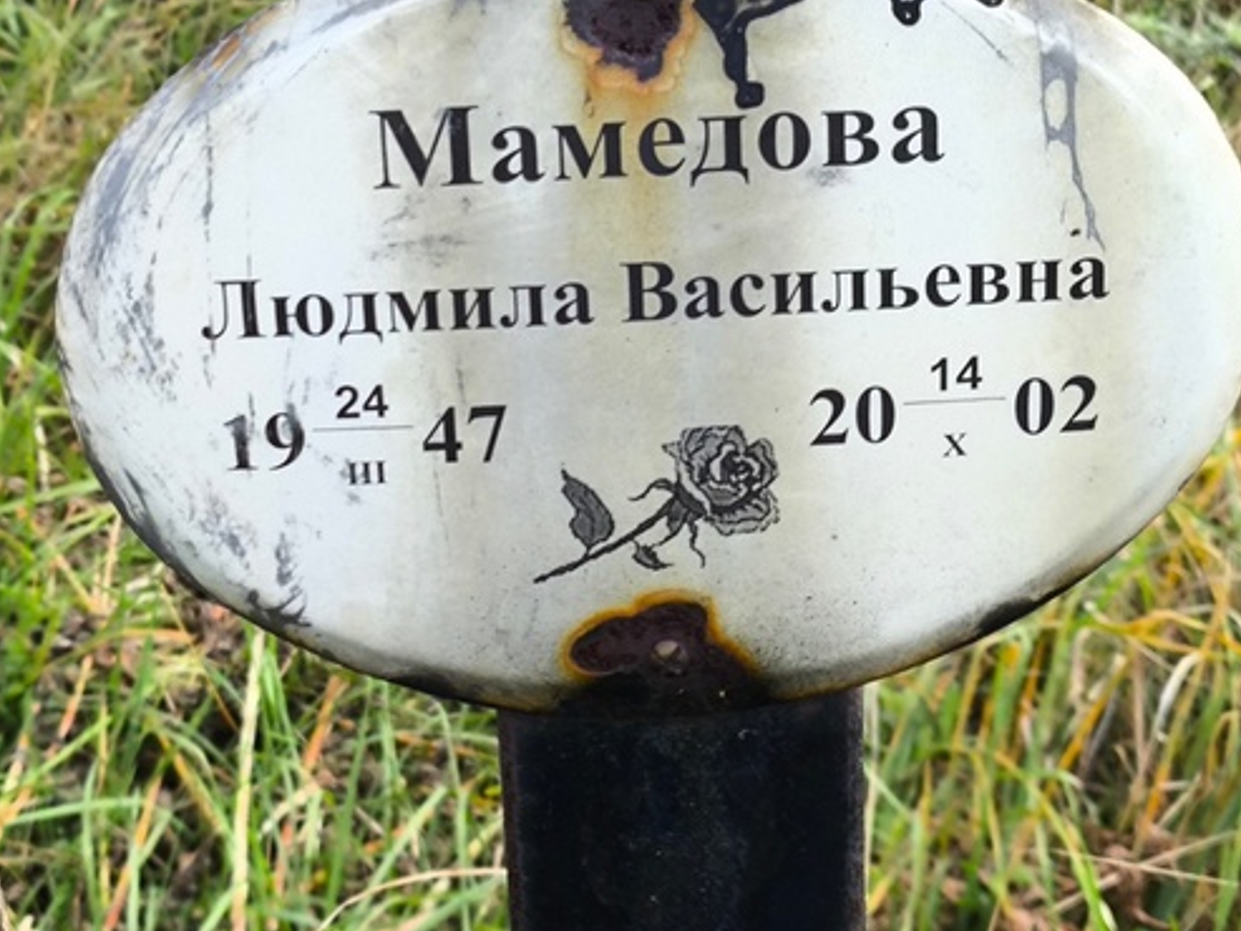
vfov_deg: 18.2
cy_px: 372
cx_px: 487
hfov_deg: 24.1
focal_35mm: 81
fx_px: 2905
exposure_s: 1/139
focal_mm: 4.71
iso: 50
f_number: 1.7
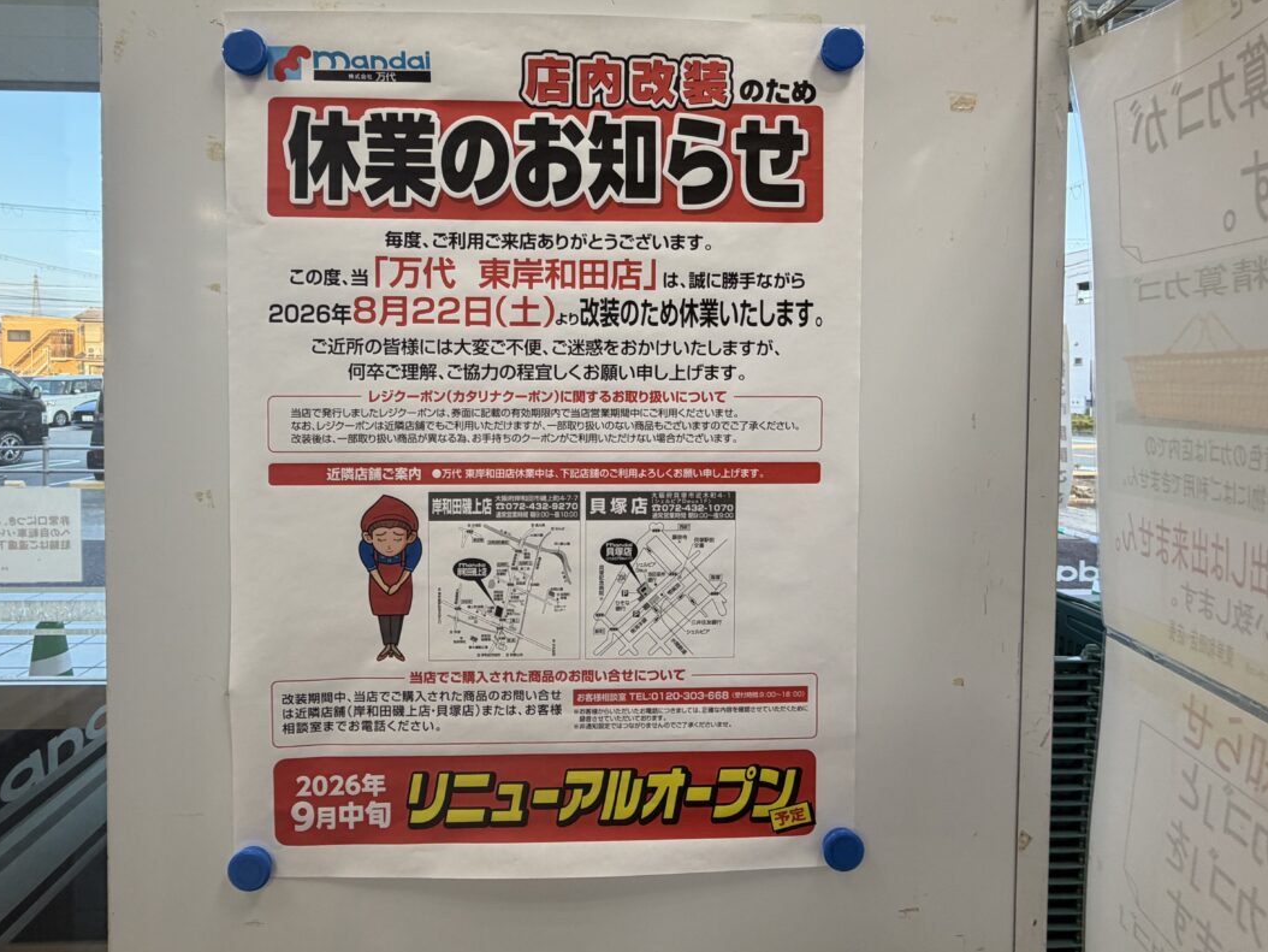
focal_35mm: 17
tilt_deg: -2.1
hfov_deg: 90.8
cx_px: 586
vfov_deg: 74.3
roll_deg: -0.1
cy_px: 402
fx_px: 623
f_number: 2.2
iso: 64
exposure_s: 1/104
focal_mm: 2.22
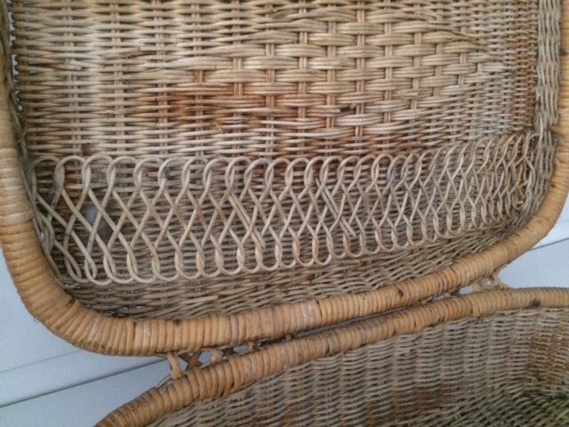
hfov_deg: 61.7
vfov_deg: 48.2
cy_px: 214
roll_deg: -4.5
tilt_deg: -26.7
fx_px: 477
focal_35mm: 29
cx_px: 284
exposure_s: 1/17
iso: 500
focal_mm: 4.15
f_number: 2.2
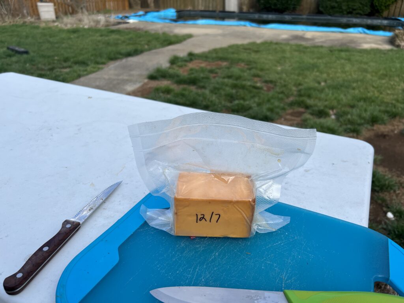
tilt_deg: -29.1
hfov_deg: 67.3
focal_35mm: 26
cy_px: 152
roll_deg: -0.3
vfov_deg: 53.1
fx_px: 303
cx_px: 202
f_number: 1.5
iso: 50
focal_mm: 5.7
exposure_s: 1/1838
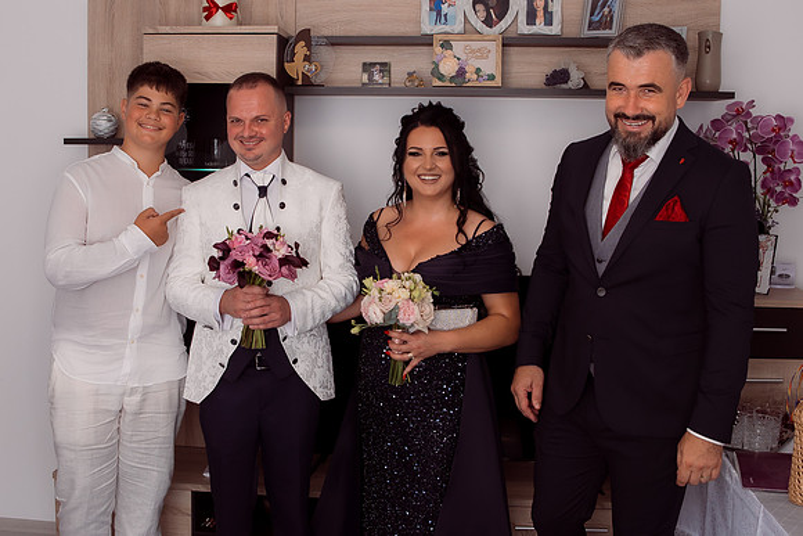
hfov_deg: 47.2
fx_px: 916
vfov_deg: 32.6
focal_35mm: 41
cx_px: 348
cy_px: 283
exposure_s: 1/125
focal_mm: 23
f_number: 4
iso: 400
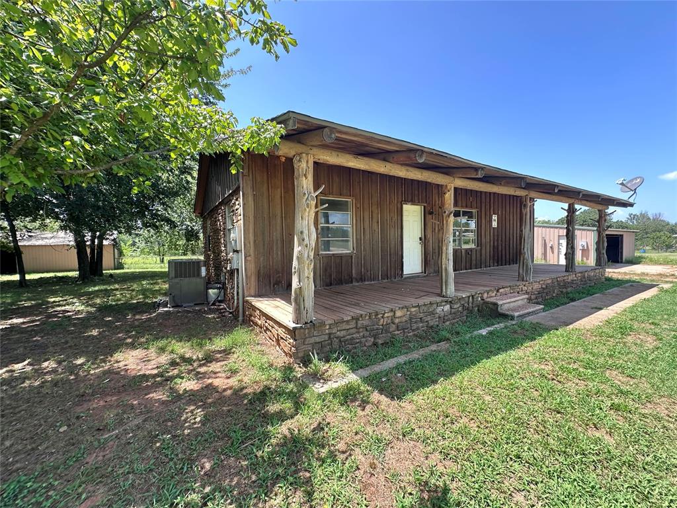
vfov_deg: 85.7
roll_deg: +0.3
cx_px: 338
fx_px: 274
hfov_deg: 102.1
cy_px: 254
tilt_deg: -0.3
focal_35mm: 14
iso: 40
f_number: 2.2
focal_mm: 2.22
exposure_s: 1/191
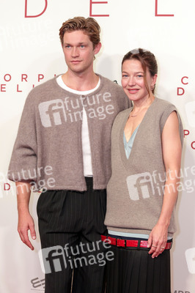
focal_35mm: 70
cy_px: 146
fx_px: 570
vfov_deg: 28.9
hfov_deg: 19.4
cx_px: 98
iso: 320
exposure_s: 1/250
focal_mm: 70
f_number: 3.2
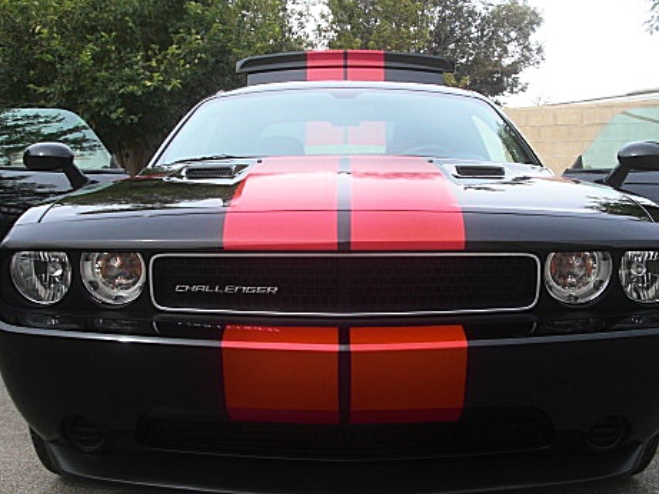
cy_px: 261
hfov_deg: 38.2
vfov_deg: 29.1
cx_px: 340
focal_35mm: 50
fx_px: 952
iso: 50
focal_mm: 6.3
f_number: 2.8
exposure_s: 1/400
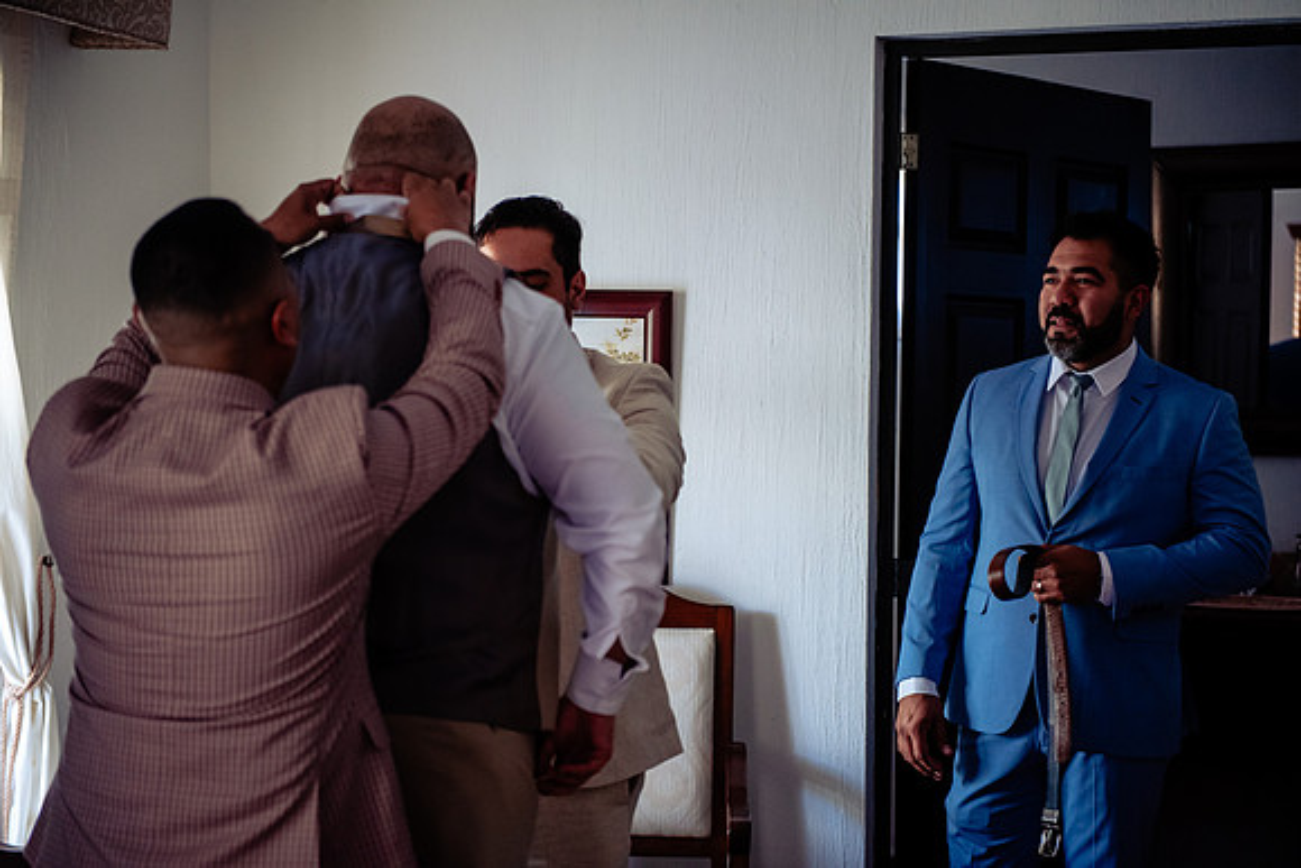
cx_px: 650
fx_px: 2530
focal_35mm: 70
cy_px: 434
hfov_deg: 28.8
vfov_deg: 19.5
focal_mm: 70
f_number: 2.8
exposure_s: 1/125
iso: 2500
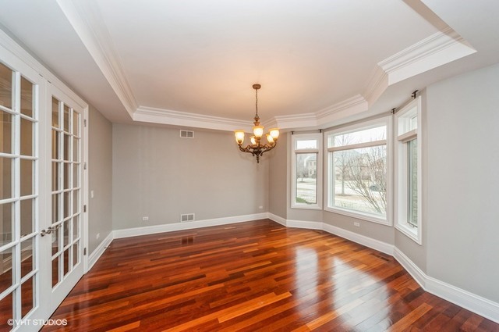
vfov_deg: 89.8
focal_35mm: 12
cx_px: 250
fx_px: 166
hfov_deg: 112.7
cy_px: 166
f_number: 8
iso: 200
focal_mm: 12
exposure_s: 1/15
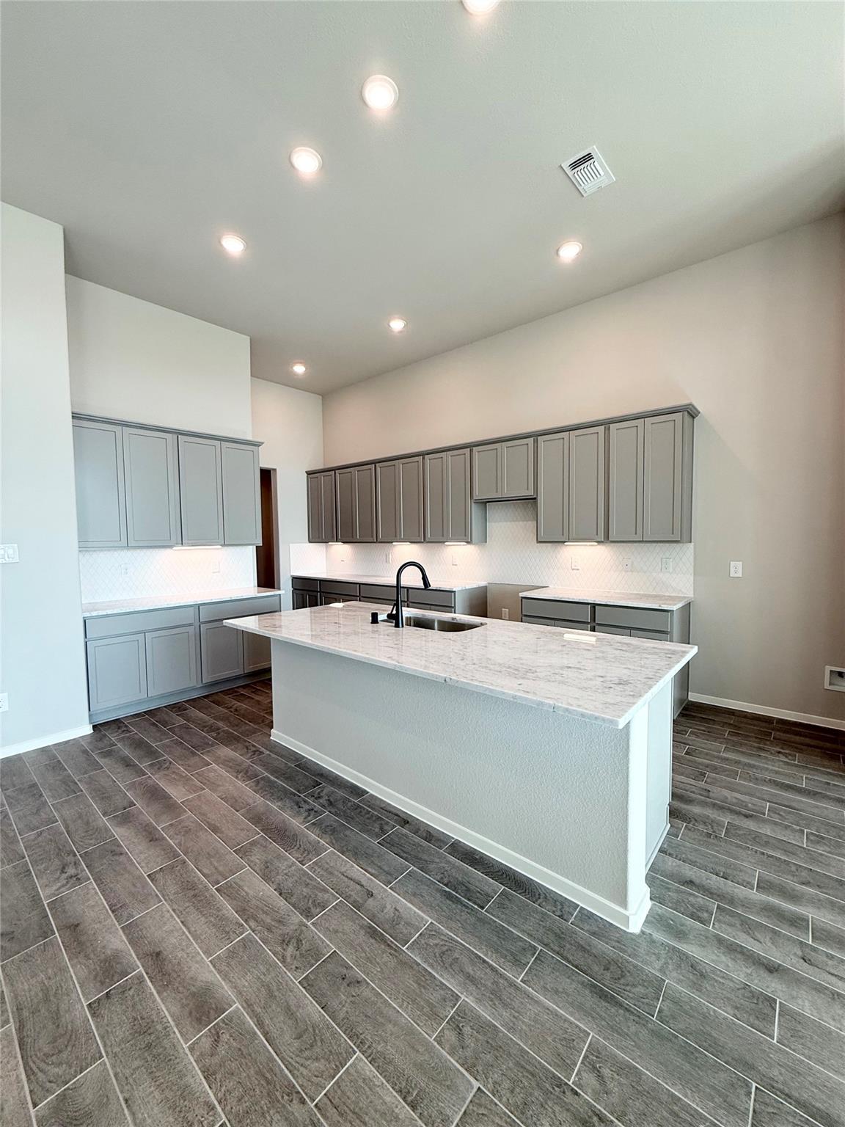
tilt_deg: -2.2
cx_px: 422
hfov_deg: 85.7
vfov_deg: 102.1
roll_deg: +0.5
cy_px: 564
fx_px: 456
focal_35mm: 14
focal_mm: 2.22
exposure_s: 1/120
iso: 125
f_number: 2.2
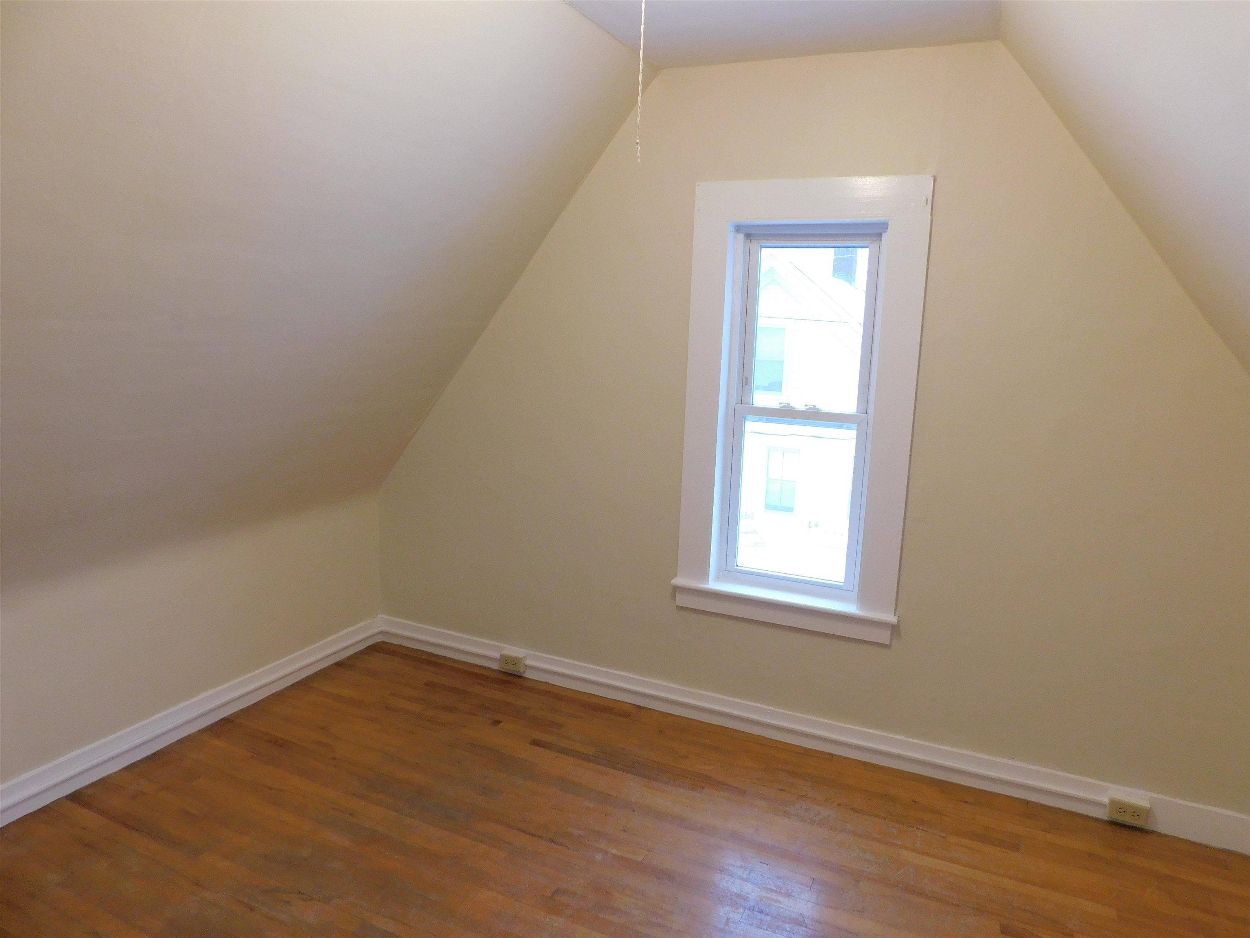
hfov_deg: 73.9
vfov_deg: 58.9
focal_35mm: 23
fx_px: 831
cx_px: 625
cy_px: 469
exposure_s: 1/30
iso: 220
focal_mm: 4
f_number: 3
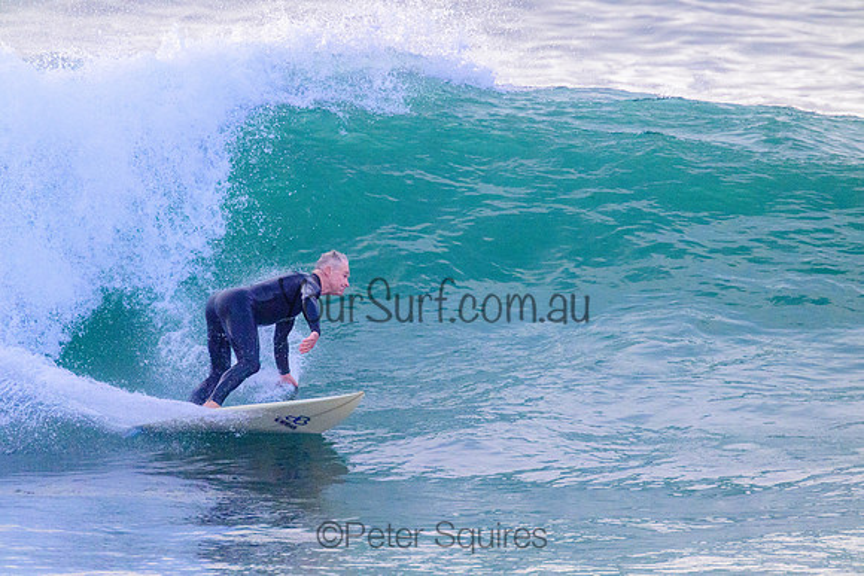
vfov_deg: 1.7
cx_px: 432
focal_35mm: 800
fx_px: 19204
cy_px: 288
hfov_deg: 2.6
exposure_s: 1/2000
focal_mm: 800
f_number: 11
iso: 5000
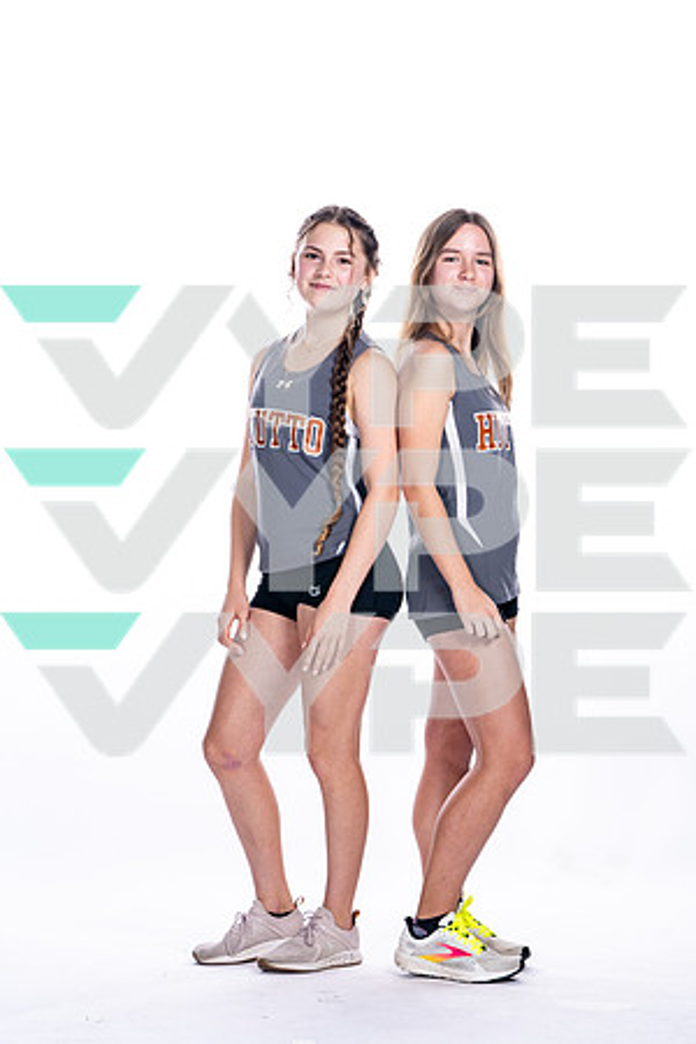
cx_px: 348
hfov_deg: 10.7
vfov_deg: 16.0
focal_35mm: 128
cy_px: 522
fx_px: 3712
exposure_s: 1/250
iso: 400
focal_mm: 128
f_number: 5.6
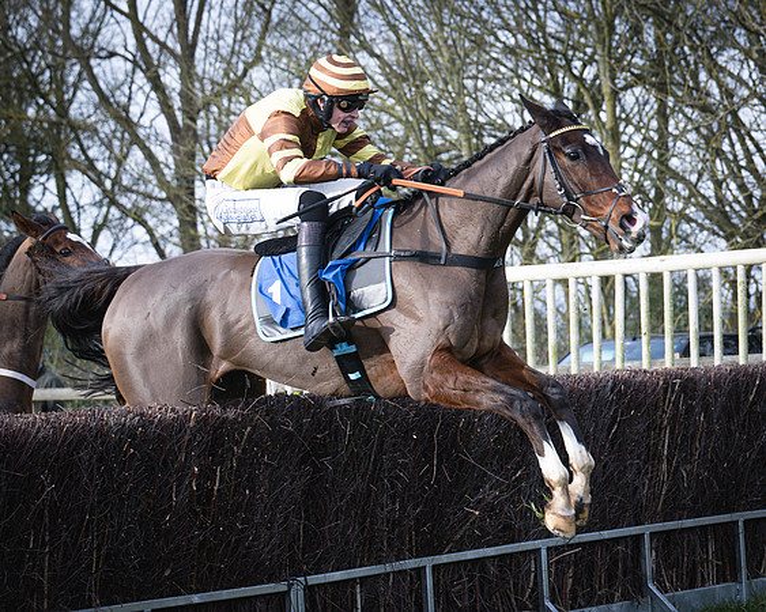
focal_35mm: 136
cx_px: 529
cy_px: 333
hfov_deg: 14.1
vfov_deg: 11.3
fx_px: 3081
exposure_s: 1/1250
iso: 400
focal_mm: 70
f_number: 4
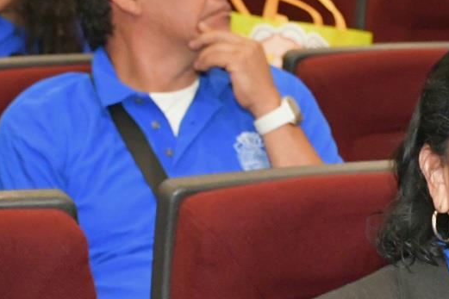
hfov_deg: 14.4
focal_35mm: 140
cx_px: 461
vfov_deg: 9.7
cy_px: 309
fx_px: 1745
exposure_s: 1/60.2
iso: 6400
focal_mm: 30
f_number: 4
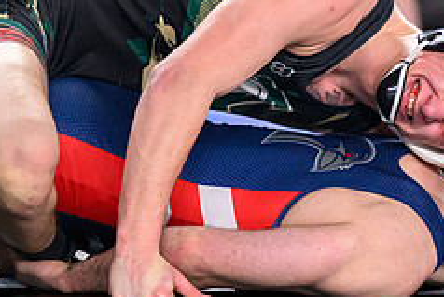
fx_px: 6207
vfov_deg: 2.7
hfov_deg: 4.1
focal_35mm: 503
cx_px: 362
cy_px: 114
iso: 3200
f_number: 2.8
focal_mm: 145
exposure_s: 1/800
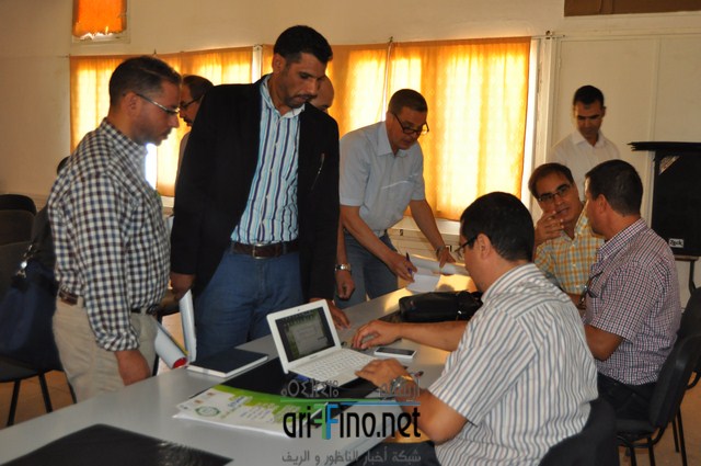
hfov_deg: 49.6
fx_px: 758
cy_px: 233
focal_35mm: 39
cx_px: 350
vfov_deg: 34.1
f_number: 4
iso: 800
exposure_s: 1/60
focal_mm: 26
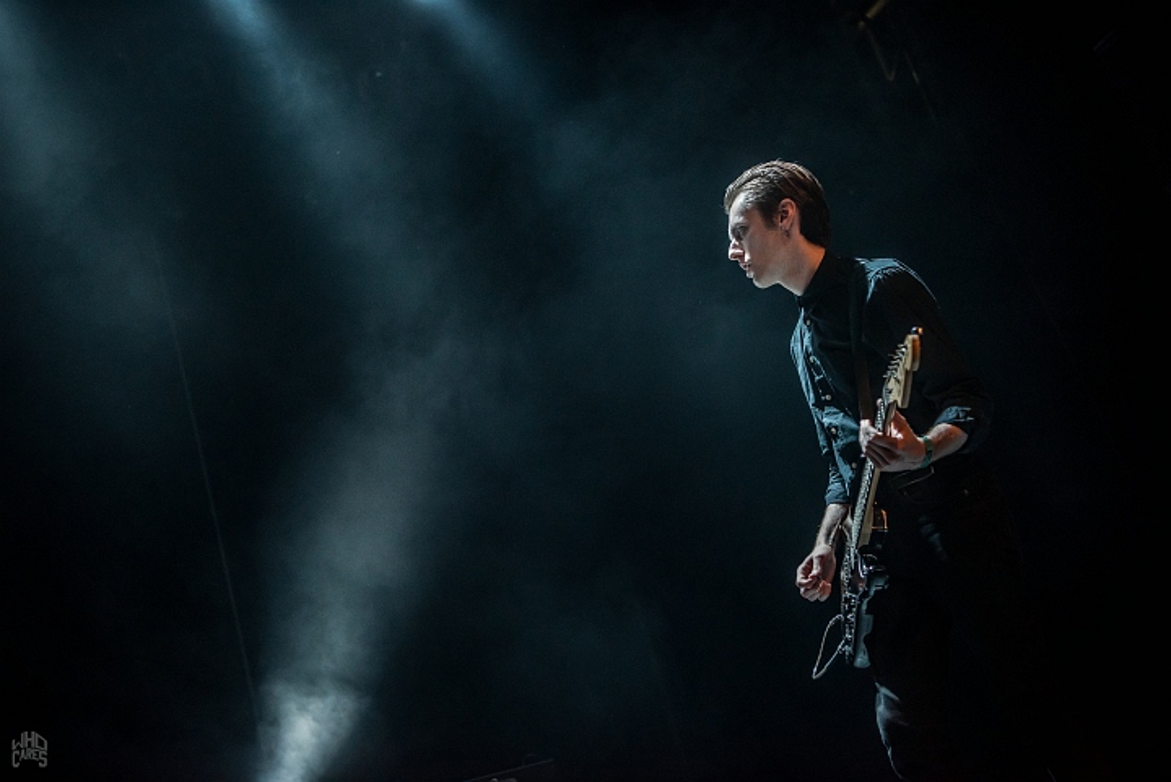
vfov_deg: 30.6
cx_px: 586
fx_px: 1432
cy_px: 391
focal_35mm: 44
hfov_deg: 44.5
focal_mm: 44
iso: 2500
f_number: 2.8
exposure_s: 1/100
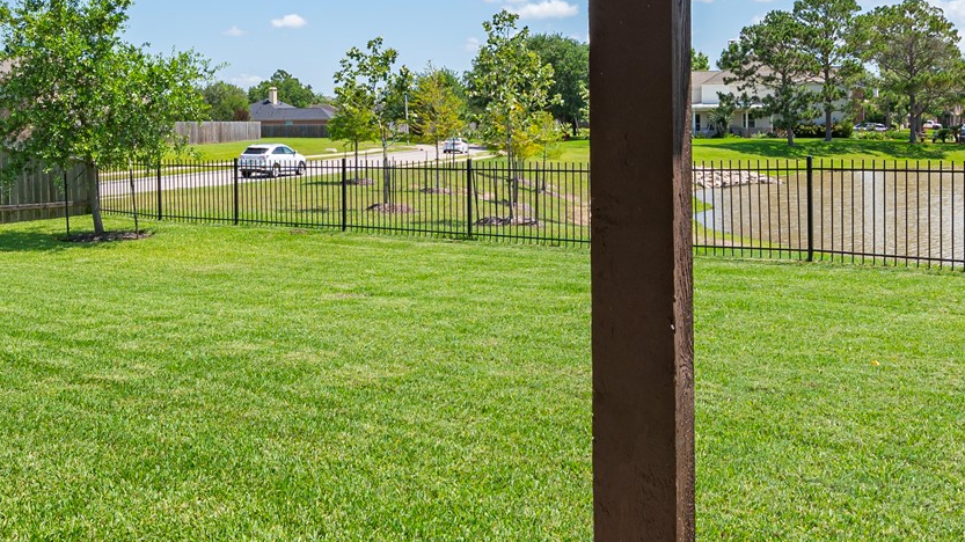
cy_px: 136
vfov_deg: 28.6
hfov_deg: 49.3
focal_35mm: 41
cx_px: 423
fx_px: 1049
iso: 125
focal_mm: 15
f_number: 11
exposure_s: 1/125
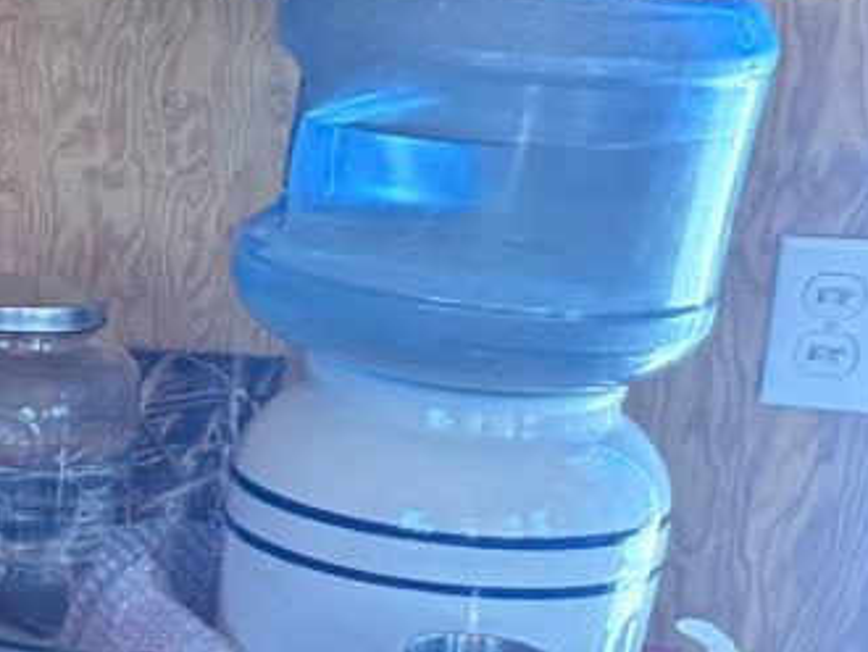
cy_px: 514
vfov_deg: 13.5
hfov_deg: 14.0
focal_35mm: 109
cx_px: -1060
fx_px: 2735
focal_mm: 6.76
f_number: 1.78
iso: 400
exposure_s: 1/60
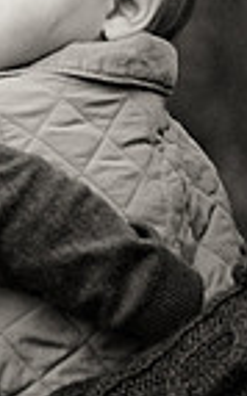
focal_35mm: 622
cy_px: 116
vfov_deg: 3.4
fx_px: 6720
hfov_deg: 2.1
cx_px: 130
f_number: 4
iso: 400
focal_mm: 100
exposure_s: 1/125
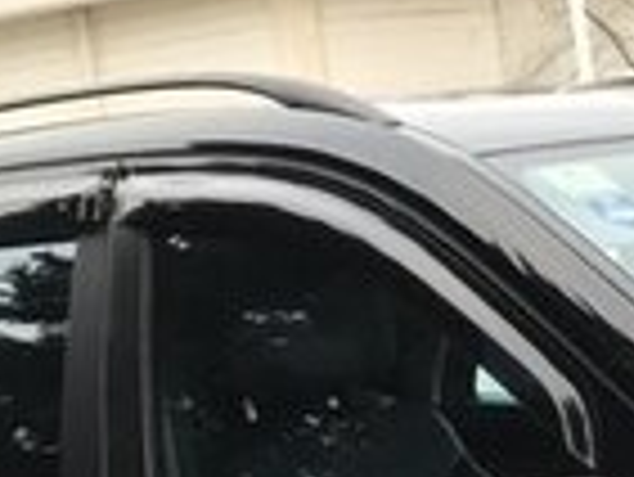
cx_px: 872
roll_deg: +4.0
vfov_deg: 10.4
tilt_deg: -14.7
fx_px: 2401
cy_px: 970
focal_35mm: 131
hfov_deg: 14.3
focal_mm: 3.99
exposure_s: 1/100
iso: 40
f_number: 1.8
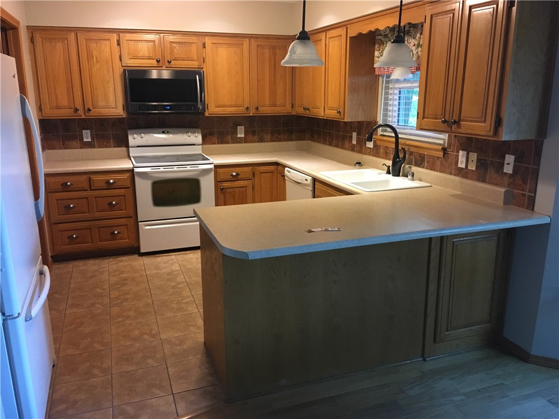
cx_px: 280
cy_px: 210
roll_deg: -0.2
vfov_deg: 48.2
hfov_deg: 61.7
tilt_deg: -16.1
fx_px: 468
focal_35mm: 29
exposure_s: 1/30
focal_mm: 4.15
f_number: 2.2
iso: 200
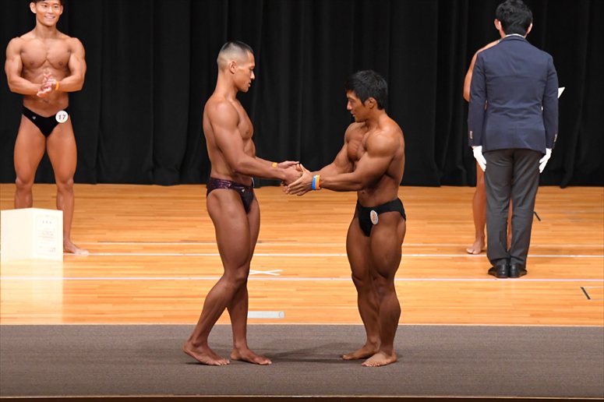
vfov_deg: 6.3
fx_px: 3639
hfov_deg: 9.5
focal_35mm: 217
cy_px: 201
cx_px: 302
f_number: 5.6
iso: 5000
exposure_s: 1/400
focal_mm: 145
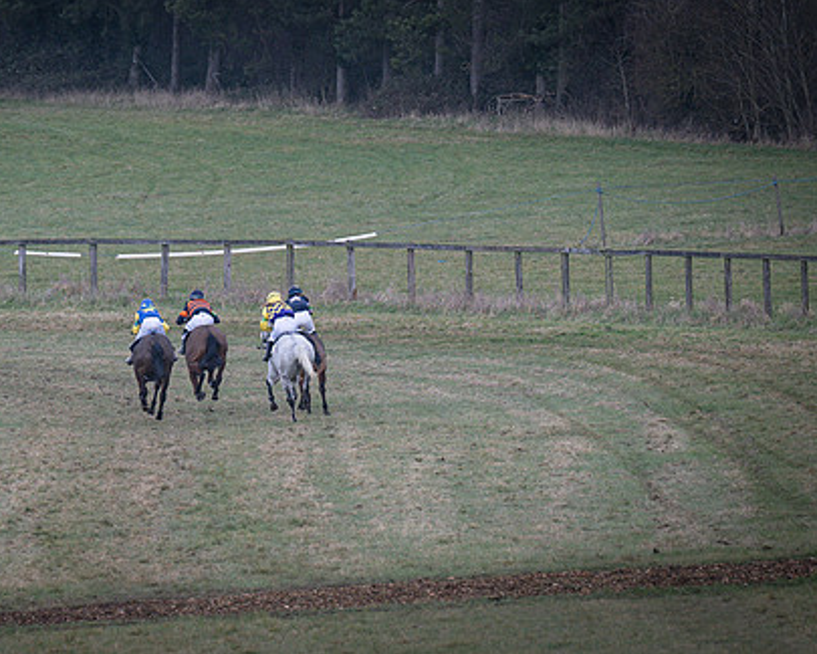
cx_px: 329
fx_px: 12235
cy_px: 388
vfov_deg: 3.1
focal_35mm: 506
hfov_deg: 3.8
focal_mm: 200
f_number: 5
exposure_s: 1/1000
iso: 320
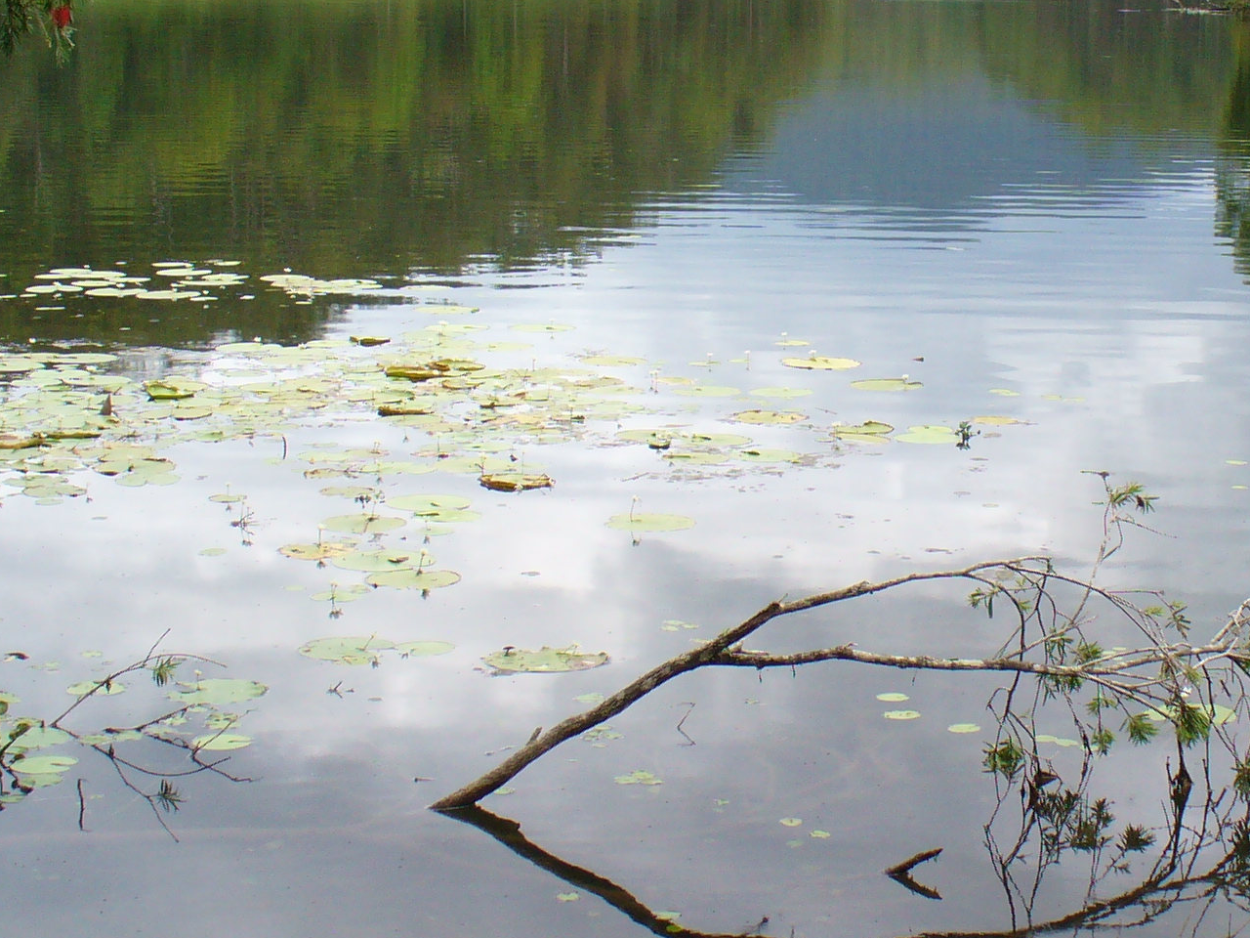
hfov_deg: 26.0
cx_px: 916
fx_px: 2672
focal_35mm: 74
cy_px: 398
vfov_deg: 19.9
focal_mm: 6.1
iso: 80
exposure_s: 1/125
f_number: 5.6
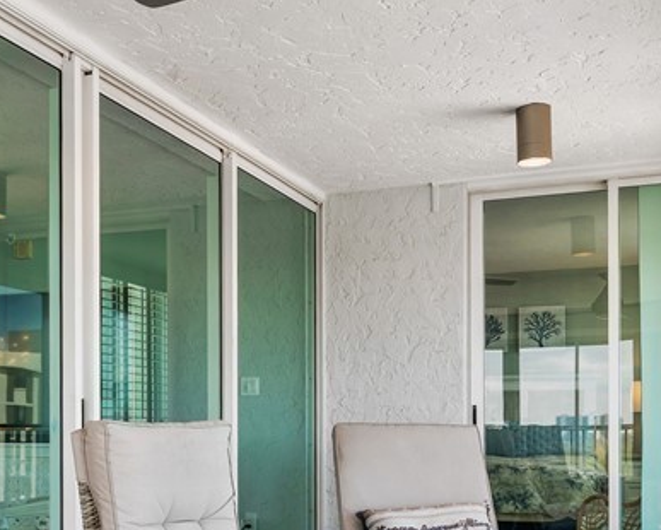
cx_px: 281
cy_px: 464
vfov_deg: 29.2
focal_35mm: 50
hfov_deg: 37.2
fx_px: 979
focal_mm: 19
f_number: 10
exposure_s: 1/8
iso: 320
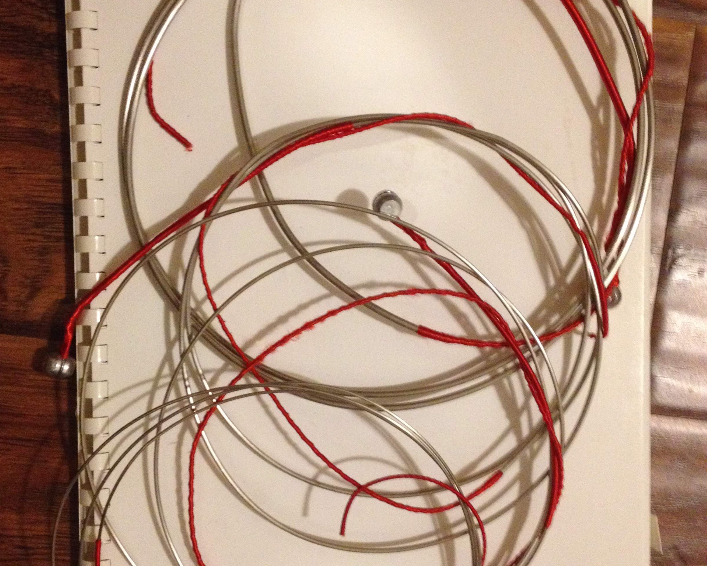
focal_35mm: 46
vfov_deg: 32.7
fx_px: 962
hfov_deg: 40.3
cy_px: 305
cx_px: 351
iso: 400
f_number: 2.4
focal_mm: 4.28
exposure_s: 1/20
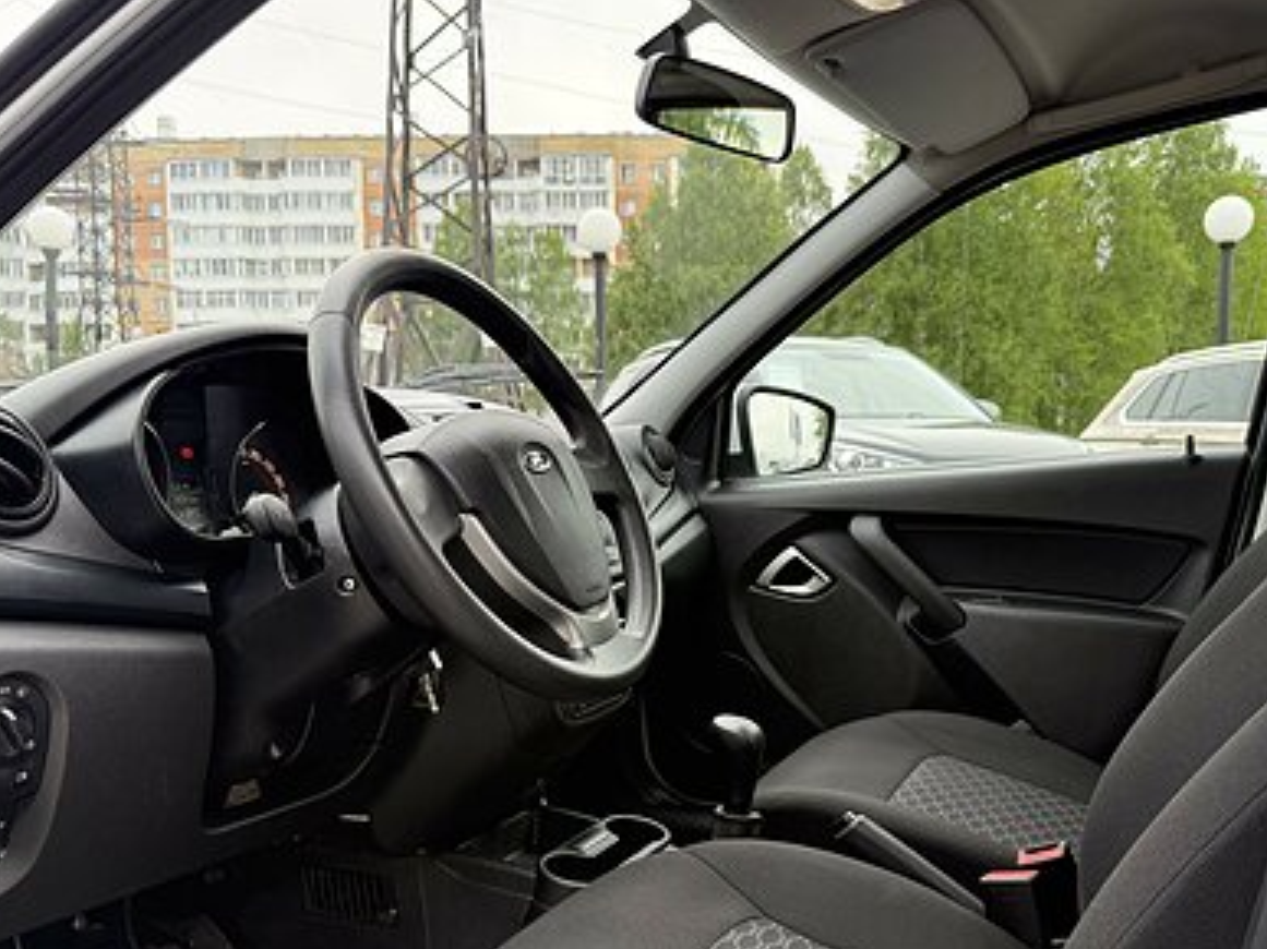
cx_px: 671
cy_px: 640
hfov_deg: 53.9
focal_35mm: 34
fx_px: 1244
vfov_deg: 41.2
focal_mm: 6.76
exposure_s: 1/228
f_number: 1.78
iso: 125
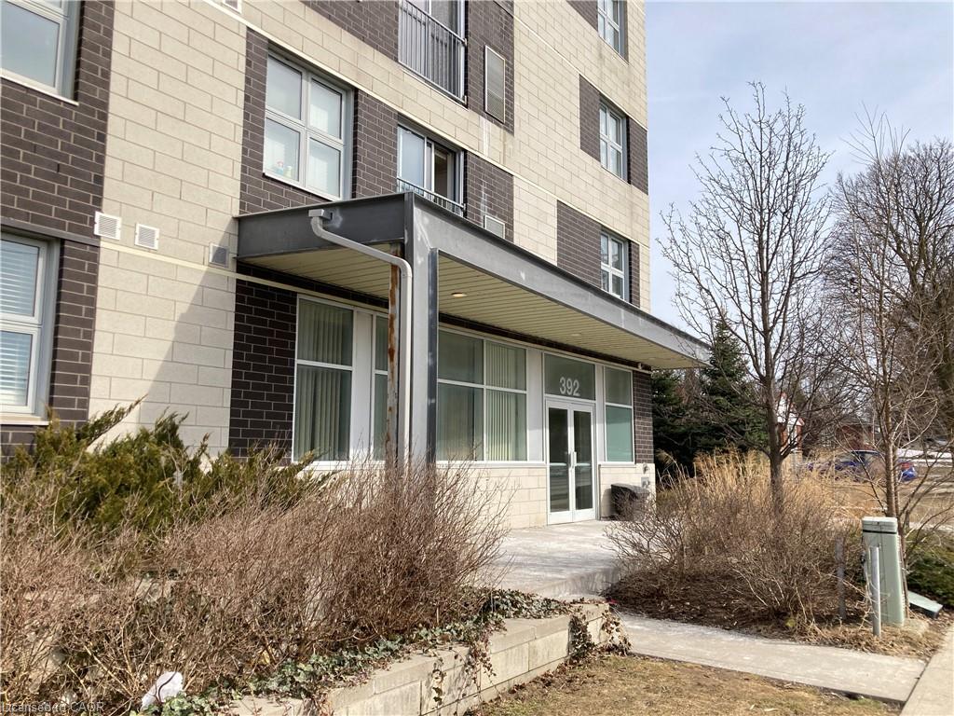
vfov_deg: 49.7
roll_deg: +0.0
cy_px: 358
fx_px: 772
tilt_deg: +8.6
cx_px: 477
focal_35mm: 28
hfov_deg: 63.4
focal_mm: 3.99
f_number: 1.8
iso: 20
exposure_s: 1/1779
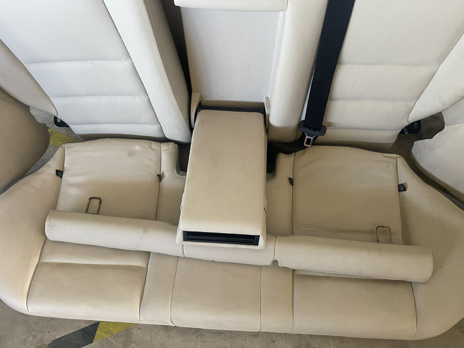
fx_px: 348
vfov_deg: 53.1
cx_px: 232
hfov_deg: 67.3
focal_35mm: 26
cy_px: 174
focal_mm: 5.1
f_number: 1.6
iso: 200
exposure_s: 1/60
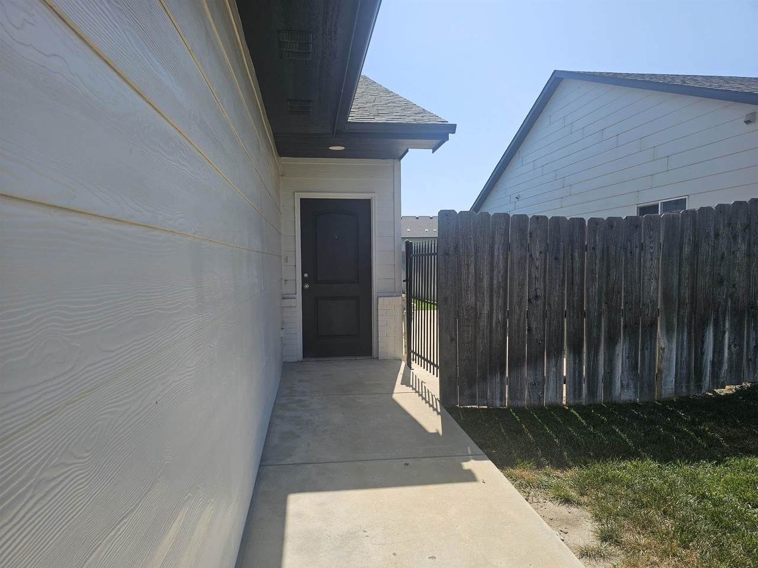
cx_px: 379
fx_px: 504
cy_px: 284
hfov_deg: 73.9
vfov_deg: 58.9
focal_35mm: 23
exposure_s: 1/812
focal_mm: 6.3
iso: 10
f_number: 1.7
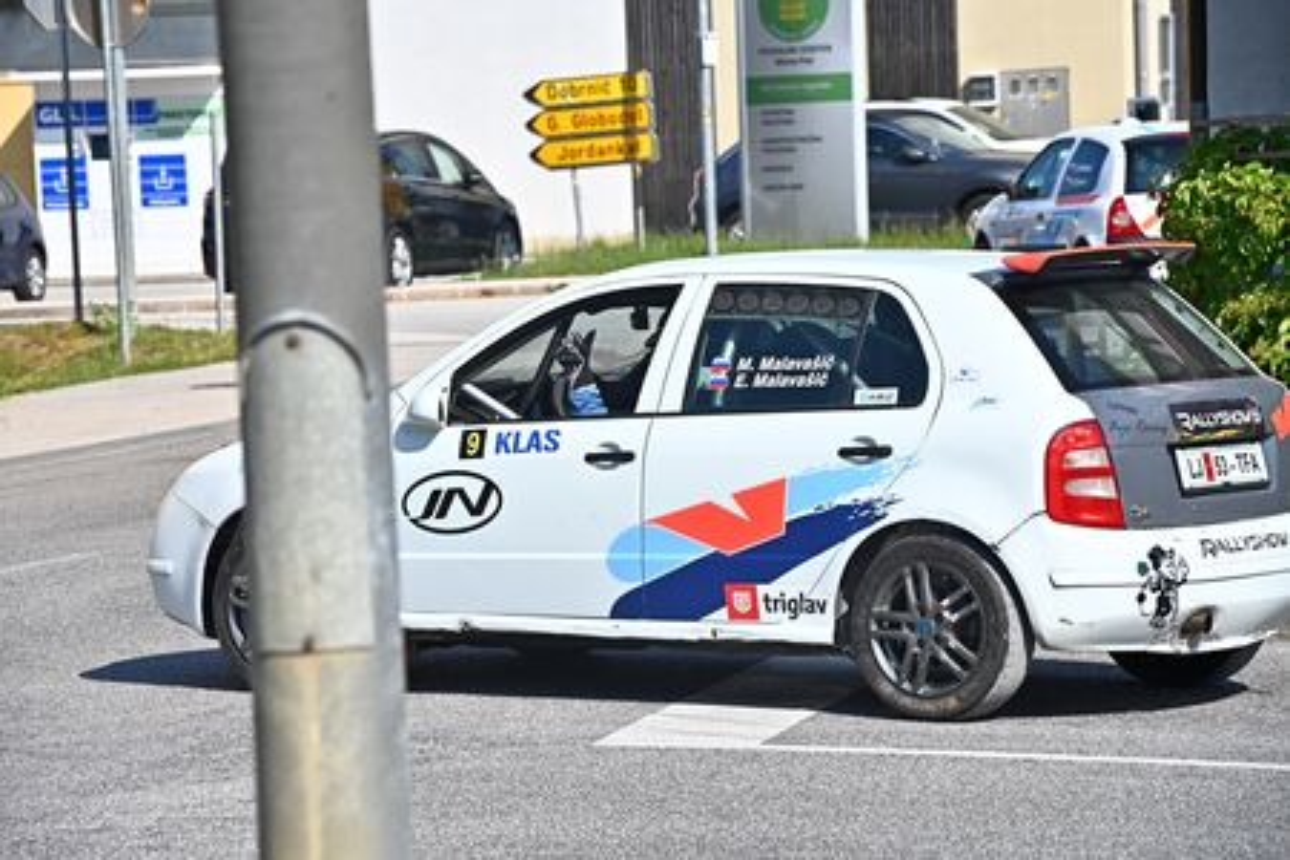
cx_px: 645
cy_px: 430
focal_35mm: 200
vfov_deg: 6.9
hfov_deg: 10.3
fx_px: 7166
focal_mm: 200
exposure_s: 1/4000
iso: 1600
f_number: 10
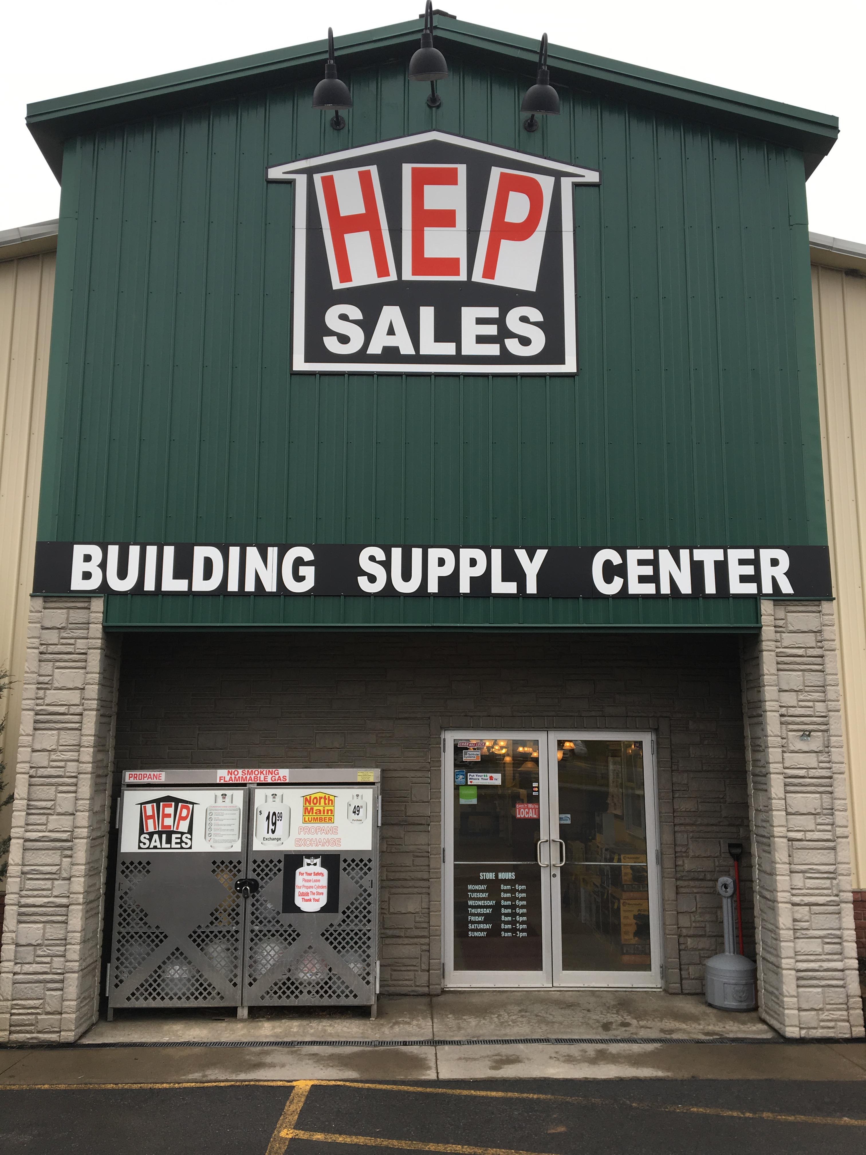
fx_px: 967
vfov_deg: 61.7
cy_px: 578
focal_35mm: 29
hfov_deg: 48.2
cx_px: 433
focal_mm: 4.15
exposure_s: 1/331
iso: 25
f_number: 2.2
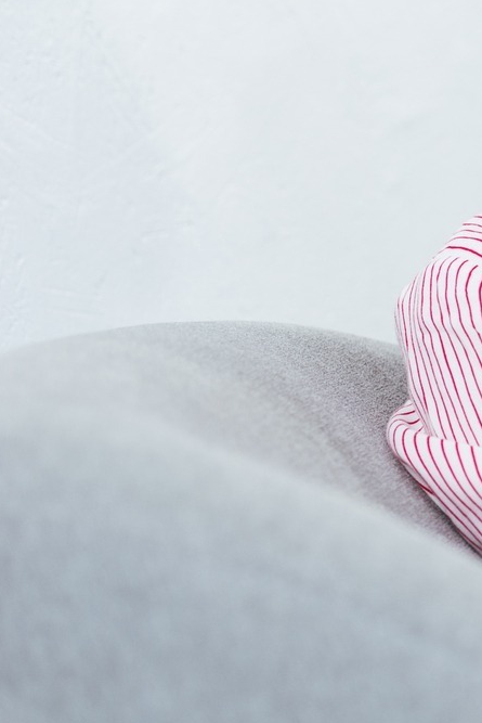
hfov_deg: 6.3
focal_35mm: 210
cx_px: 1024
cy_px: 149
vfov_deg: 9.8
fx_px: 4215
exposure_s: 1/200
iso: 250
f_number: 3.5
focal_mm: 70
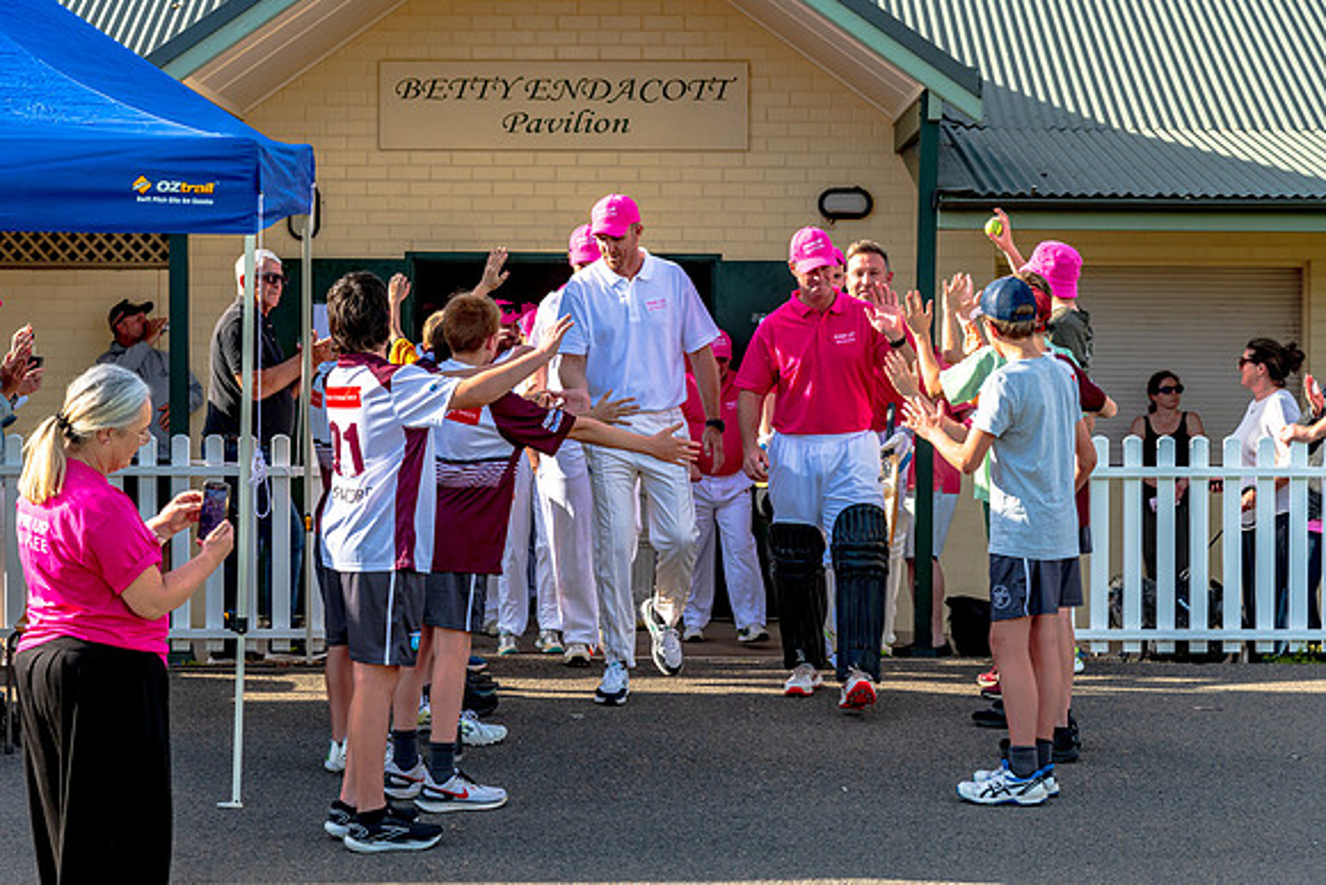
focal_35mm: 86
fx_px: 3176
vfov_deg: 15.9
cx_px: 663
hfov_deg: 23.6
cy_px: 442
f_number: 8
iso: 400
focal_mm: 85
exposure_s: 1/500
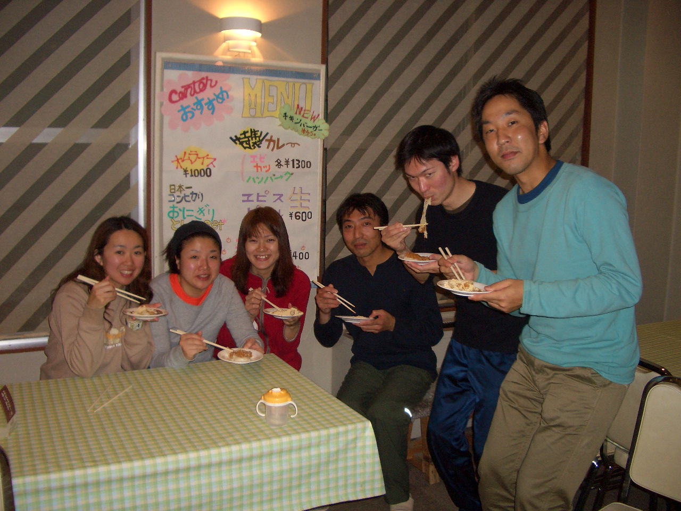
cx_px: 340
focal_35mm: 35
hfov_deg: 52.6
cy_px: 256
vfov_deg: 40.7
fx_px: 689
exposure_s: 1/60
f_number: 2.6
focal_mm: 5.8
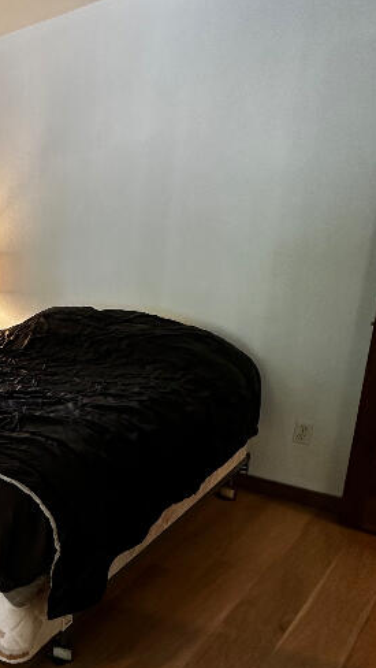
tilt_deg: -14.9
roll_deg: +2.9
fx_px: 566
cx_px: -112
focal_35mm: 32
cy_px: 391
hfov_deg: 29.6
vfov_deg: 60.6
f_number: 2.2
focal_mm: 2.22
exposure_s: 1/60
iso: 160
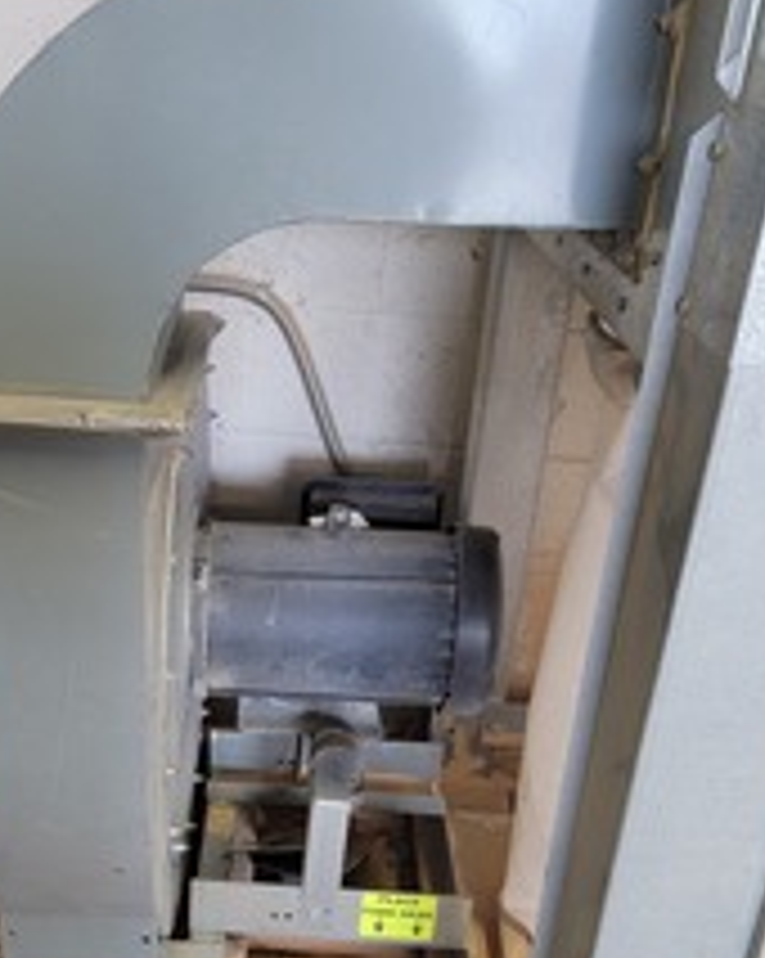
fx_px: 1247
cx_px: 266
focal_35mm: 44
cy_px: 697
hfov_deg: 33.8
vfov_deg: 41.0
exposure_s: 1/60
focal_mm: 6.7
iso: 200
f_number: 1.8
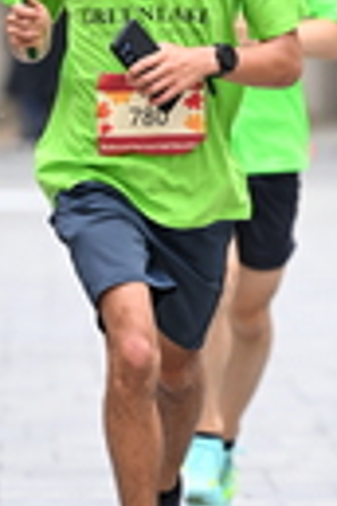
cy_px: 267
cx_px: 394
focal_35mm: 640
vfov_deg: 3.2
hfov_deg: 2.1
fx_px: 8986
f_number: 2.8
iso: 1250
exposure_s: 1/1250
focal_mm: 150
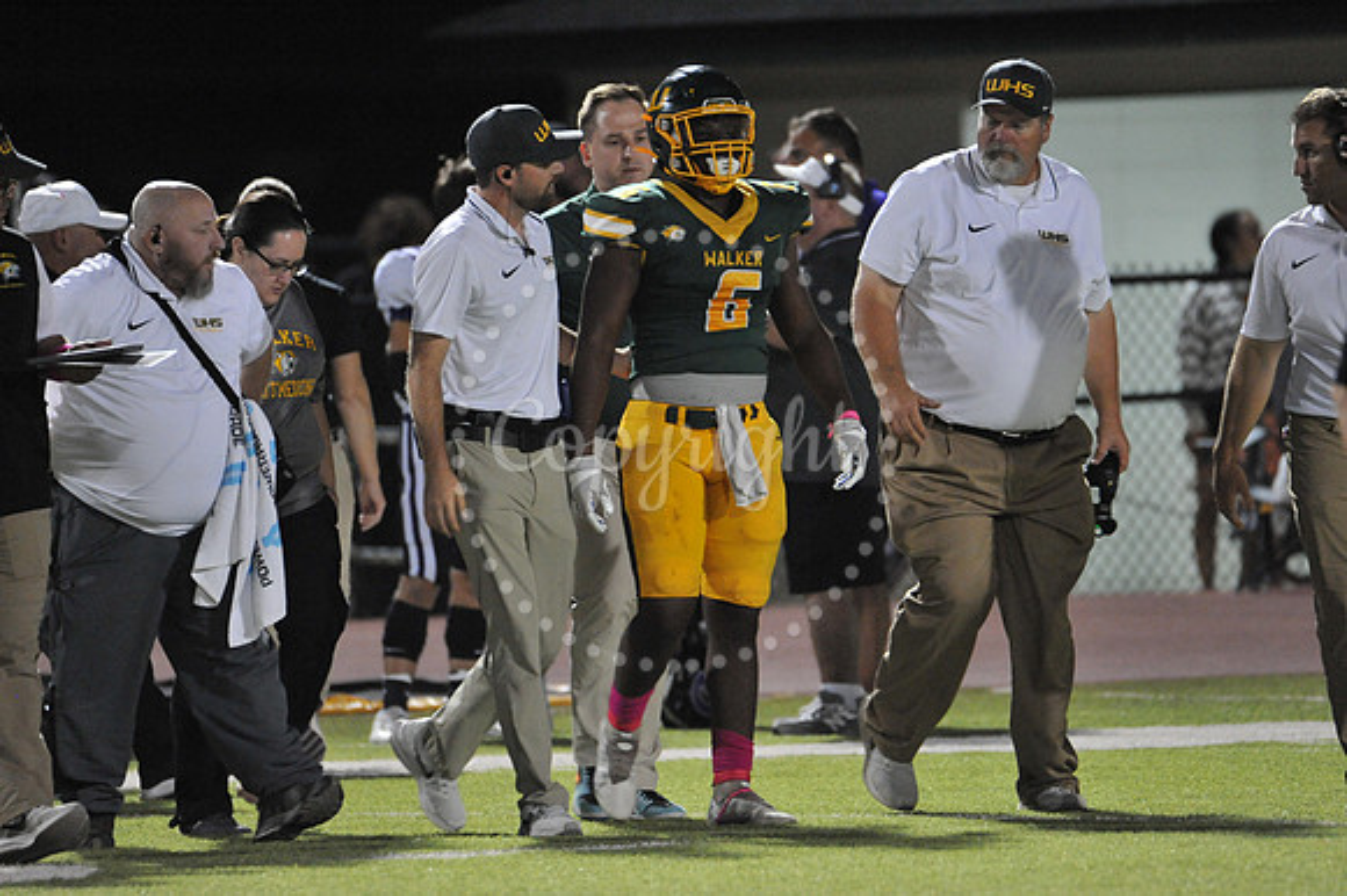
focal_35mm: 600
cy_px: 448
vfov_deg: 2.3
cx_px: 674
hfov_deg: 3.4
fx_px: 22436
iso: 6400
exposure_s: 1/125
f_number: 6.3
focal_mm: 600
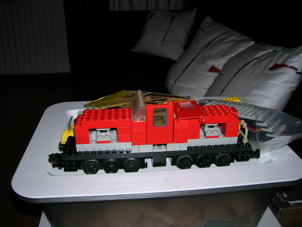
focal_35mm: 34
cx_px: 151
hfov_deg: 54.0
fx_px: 297
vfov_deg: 41.8
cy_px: 114
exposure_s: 1/60.1
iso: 50
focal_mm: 5.7
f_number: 2.9
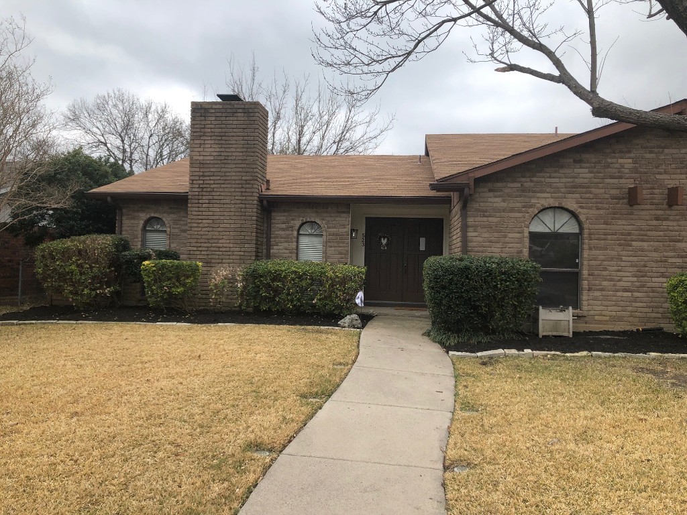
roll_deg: -1.6
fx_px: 556
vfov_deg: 49.7
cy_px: 258
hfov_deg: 63.4
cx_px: 344
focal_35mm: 28
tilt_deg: +0.6
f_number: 1.8
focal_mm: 4
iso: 20
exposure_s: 1/867
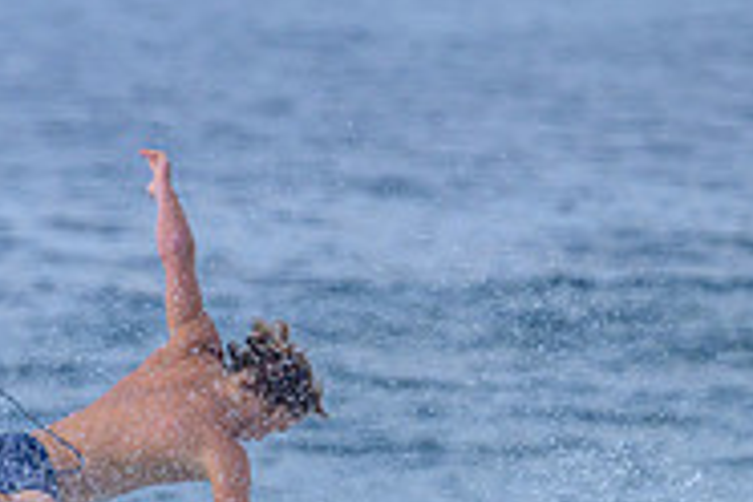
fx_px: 33276
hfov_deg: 1.3
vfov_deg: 0.9
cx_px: 28
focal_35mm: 1591
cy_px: 613
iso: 800
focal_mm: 510
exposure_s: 1/2000
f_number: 10
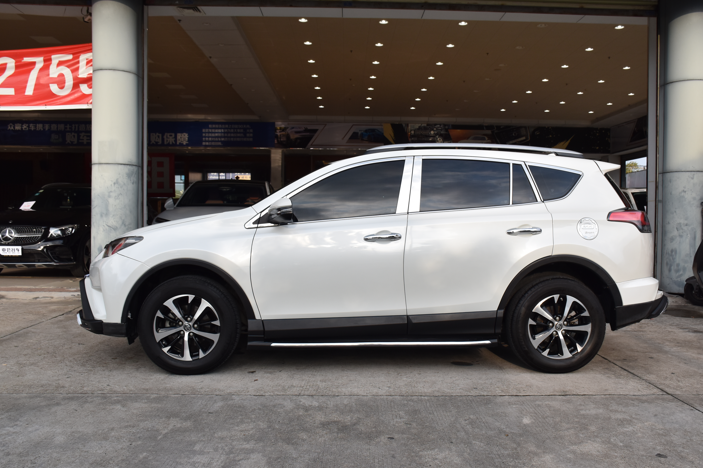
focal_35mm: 34
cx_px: 360
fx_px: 664
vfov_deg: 38.9
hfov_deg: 55.8
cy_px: 236
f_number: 8
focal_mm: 22
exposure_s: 1/250
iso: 360
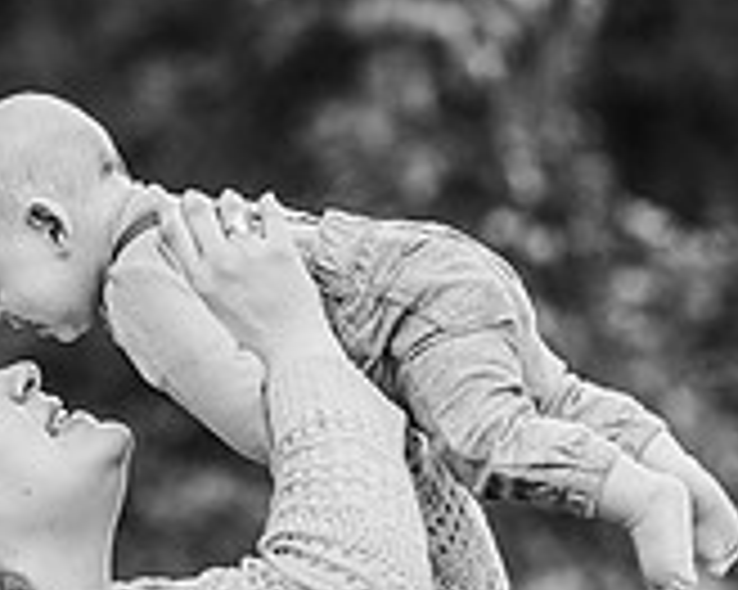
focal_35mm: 283
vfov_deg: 5.5
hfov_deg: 6.8
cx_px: 472
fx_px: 6178
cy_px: 295
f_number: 2.2
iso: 200
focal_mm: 85
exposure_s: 1/200
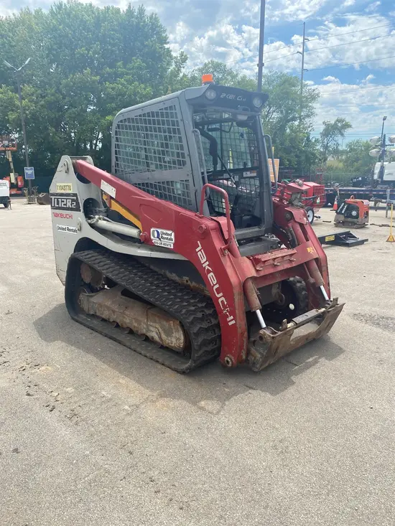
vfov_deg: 67.3
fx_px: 395
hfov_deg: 53.1
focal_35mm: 26
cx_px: 198
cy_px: 263
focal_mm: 4.25
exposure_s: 1/1898
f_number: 1.8
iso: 32
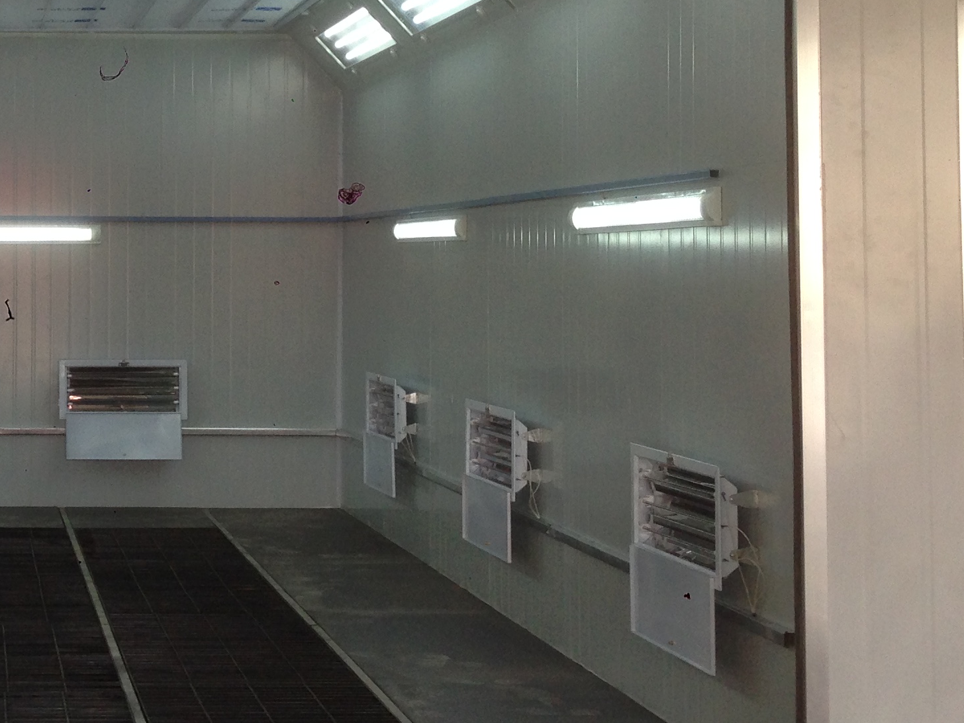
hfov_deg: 25.0
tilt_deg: +4.4
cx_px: -23
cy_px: 215
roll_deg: +0.1
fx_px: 2061
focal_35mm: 74
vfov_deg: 19.8
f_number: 2.4
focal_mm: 4.12
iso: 64
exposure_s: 1/60
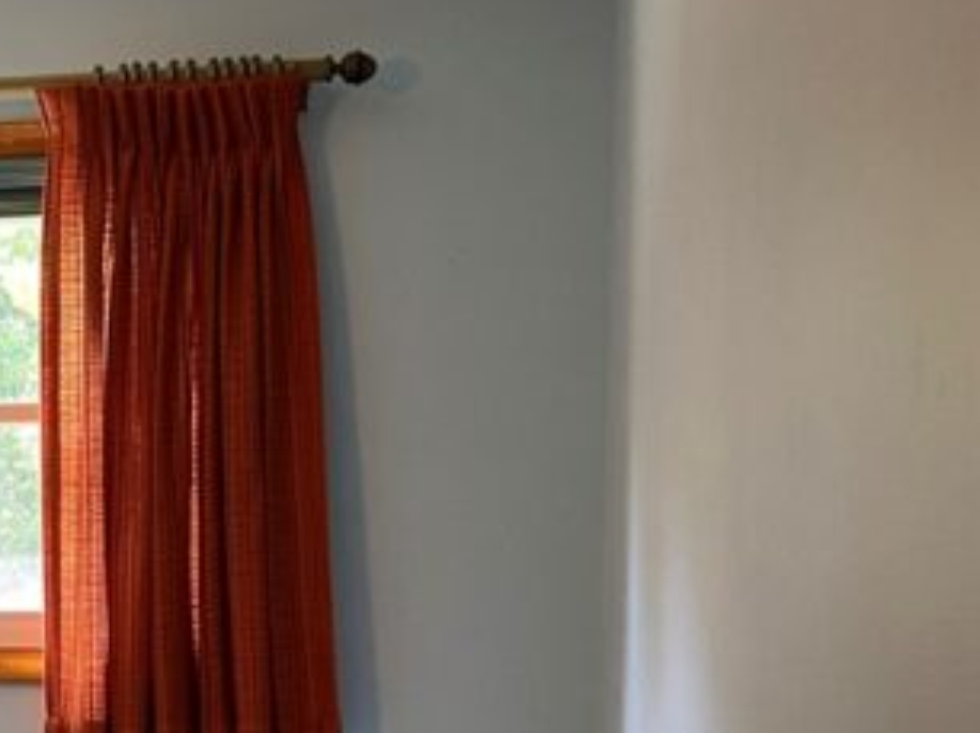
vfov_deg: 20.8
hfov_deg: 27.6
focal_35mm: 68
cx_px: 115
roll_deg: +0.2
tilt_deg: -5.6
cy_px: 743
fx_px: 1924
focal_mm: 4.25
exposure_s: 1/60
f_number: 1.8
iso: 200
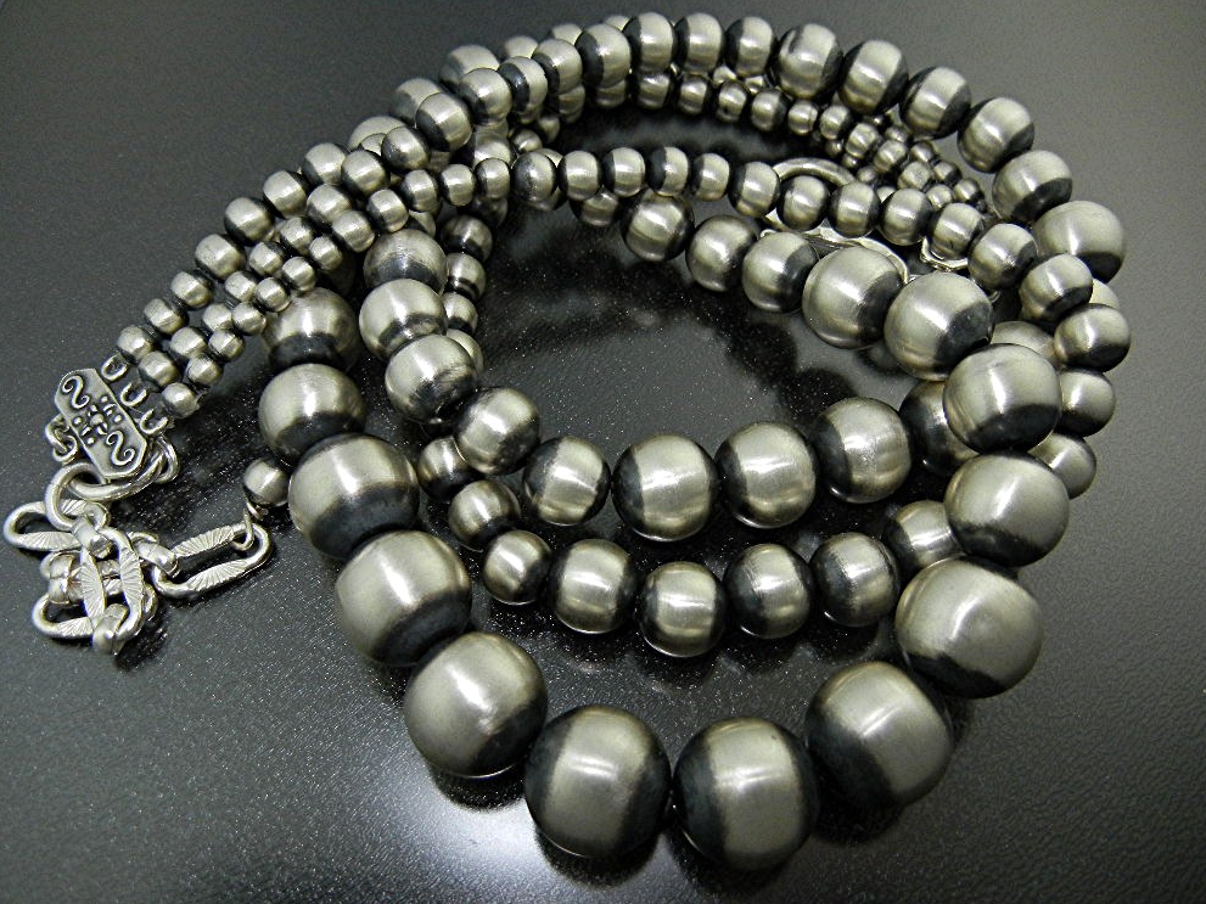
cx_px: 615
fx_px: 1080
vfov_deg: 45.4
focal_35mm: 31
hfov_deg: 58.4
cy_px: 464
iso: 367
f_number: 7
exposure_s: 1/30
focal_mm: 5.4
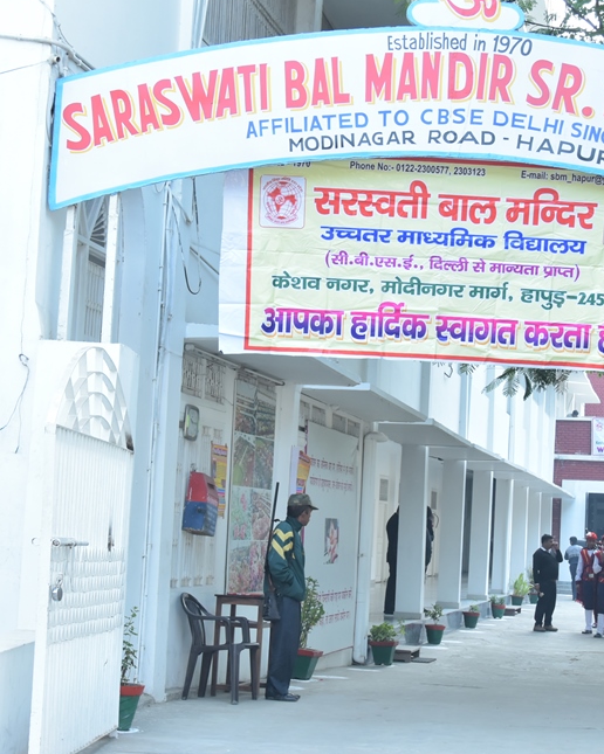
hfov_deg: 24.2
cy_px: 396
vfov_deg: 30.1
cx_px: 403
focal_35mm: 63
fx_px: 1404
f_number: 5.6
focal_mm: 25
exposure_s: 1/125
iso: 400
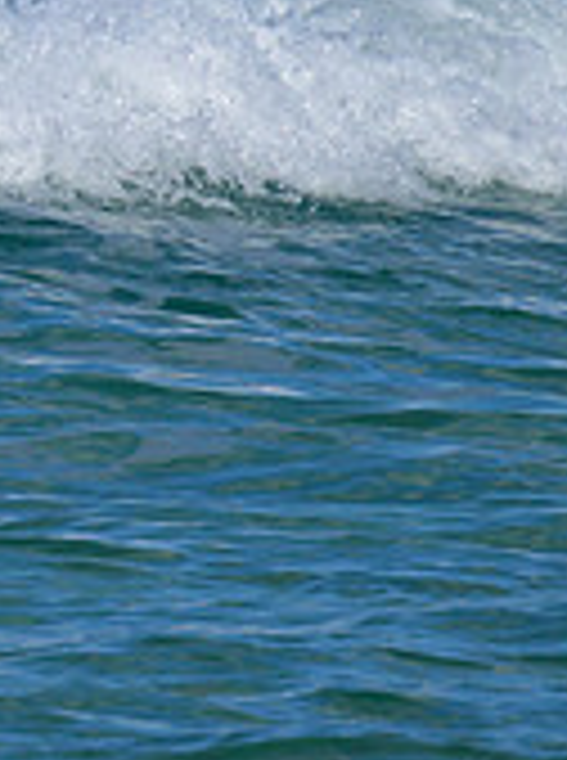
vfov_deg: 0.8
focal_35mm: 2544
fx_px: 55772
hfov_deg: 0.6
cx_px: -941
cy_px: -102
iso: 360
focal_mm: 560
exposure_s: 1/2000
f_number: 8
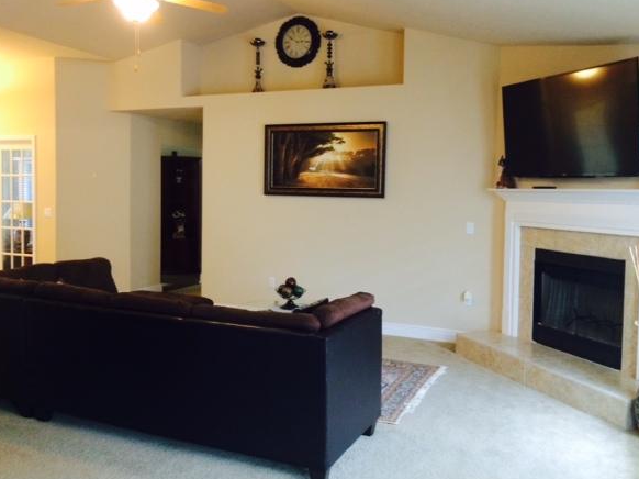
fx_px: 609
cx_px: 309
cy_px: 223
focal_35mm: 33
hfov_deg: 55.4
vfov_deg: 42.9
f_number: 2.2
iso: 200
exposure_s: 1/30
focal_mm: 4.12
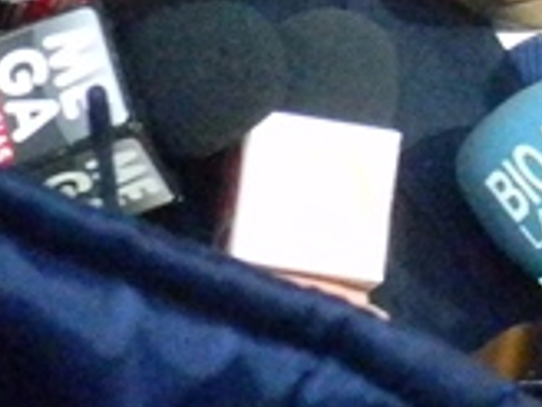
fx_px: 3429
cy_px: 53
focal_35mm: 219
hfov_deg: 9.0
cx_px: 588
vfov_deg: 6.8
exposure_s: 1/44
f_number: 3.7
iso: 800
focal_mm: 6.4
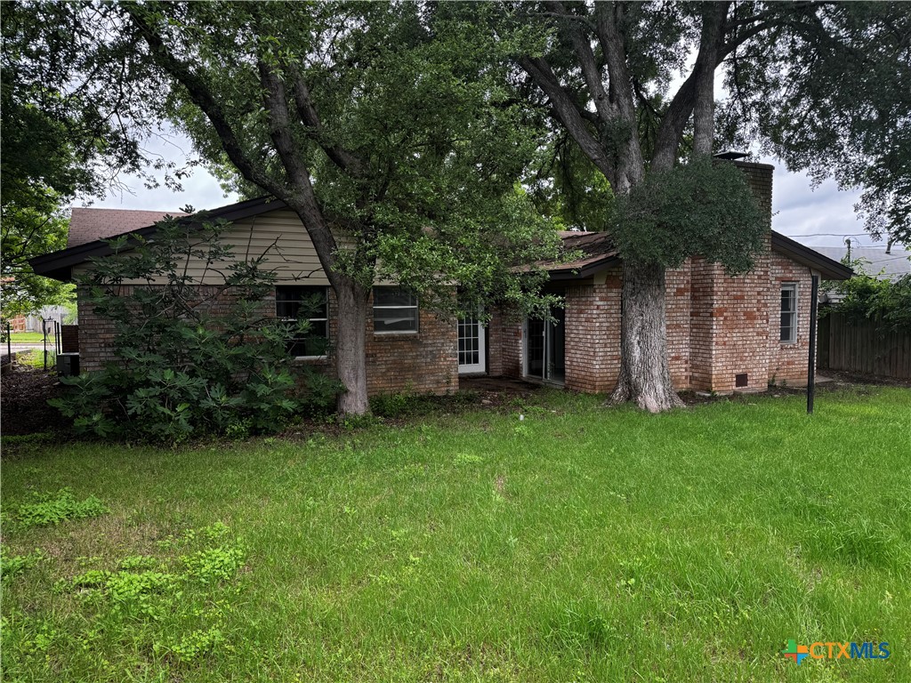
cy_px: 342
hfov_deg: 71.6
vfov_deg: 56.8
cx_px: 456
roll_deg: -1.2
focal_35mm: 24
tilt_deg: -3.5
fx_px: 632
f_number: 1.78
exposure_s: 1/305
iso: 80
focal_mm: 6.76
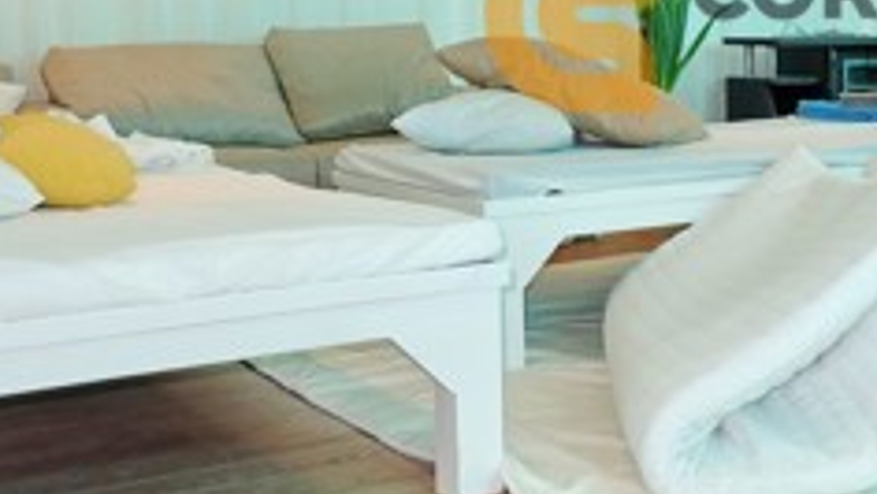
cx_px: 925
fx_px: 1489
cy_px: 15
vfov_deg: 18.4
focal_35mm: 64
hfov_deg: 30.0
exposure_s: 1/30
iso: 200
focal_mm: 16
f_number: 3.5
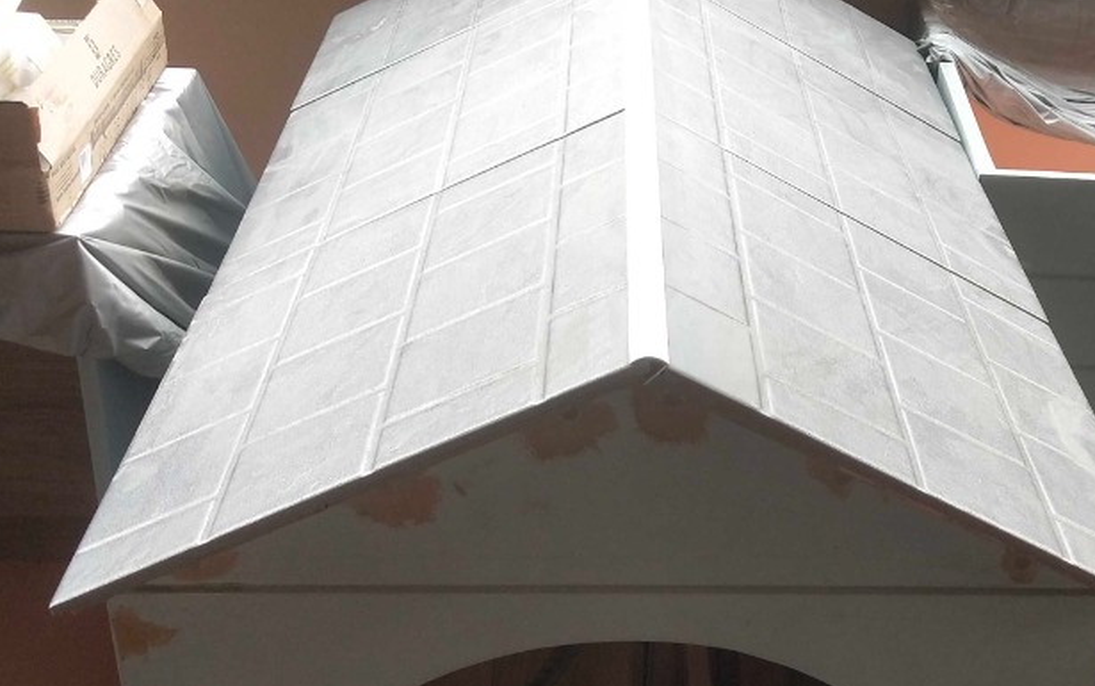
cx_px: 744
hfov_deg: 32.6
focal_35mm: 62
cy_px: 470
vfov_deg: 20.9
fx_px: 1851
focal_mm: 3.95
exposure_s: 1/149
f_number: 1.8
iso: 51
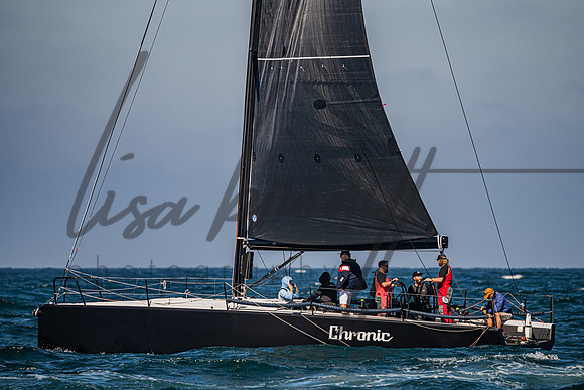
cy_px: 200
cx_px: 324
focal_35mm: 492
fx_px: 7990
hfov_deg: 4.2
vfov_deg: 2.8
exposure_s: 1/2500
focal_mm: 400
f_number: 5.6
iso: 320
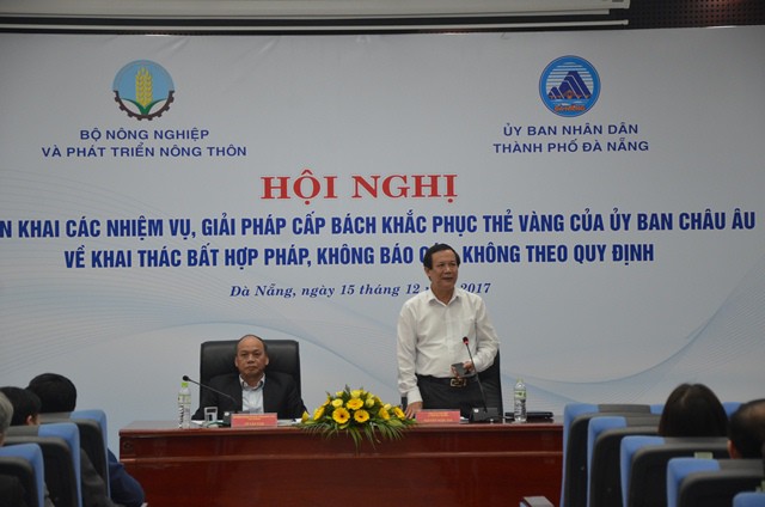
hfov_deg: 18.2
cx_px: 382
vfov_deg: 12.1
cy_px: 254
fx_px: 2386
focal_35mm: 112
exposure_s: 1/50
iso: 500
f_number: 5.3
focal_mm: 75
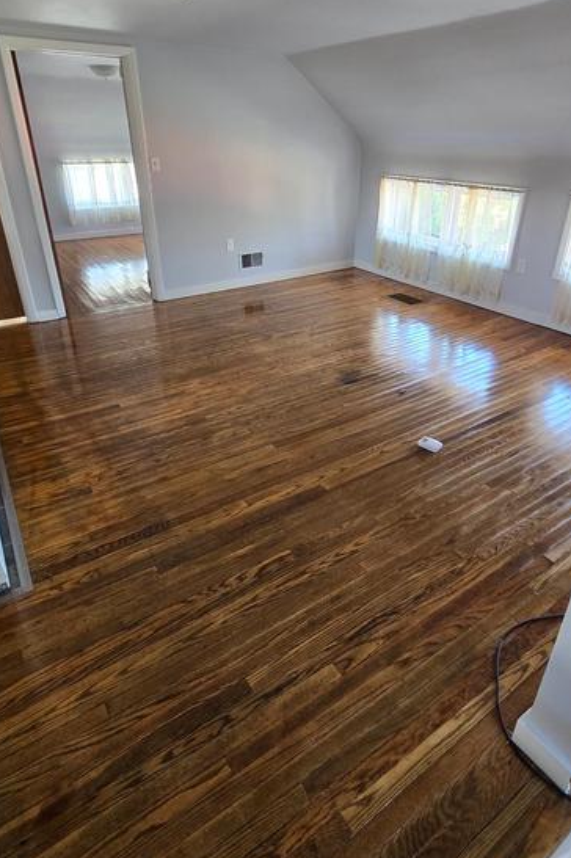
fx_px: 453
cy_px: 369
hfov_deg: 64.5
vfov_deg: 86.4
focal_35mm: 19
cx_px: 293
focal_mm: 2.2
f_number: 2.2
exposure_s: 1/60
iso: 250
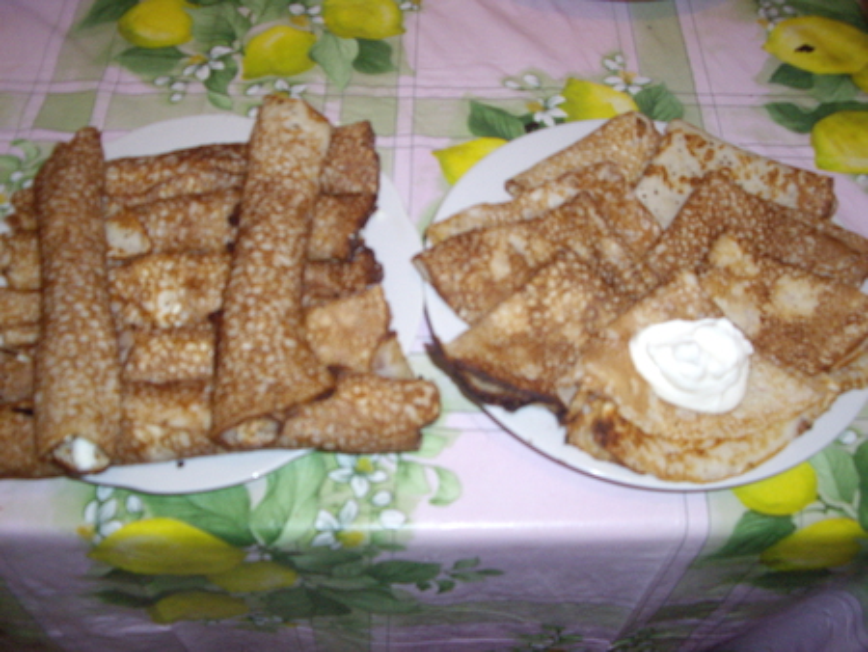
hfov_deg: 49.0
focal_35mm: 38
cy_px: 326
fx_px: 953
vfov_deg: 37.8
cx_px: 434
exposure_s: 1/40
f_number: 2.8
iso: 400
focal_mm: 7.9
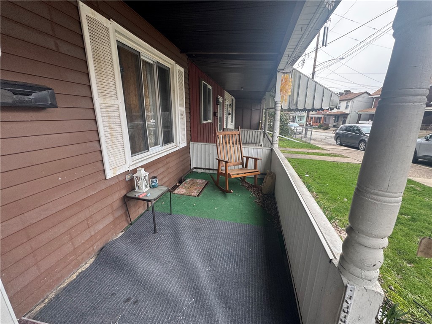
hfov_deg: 102.1
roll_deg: -1.2
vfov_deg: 85.7
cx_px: 216
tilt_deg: -14.2
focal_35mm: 14
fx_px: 175
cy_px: 162
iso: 125
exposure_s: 1/99
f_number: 2.2
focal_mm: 2.22
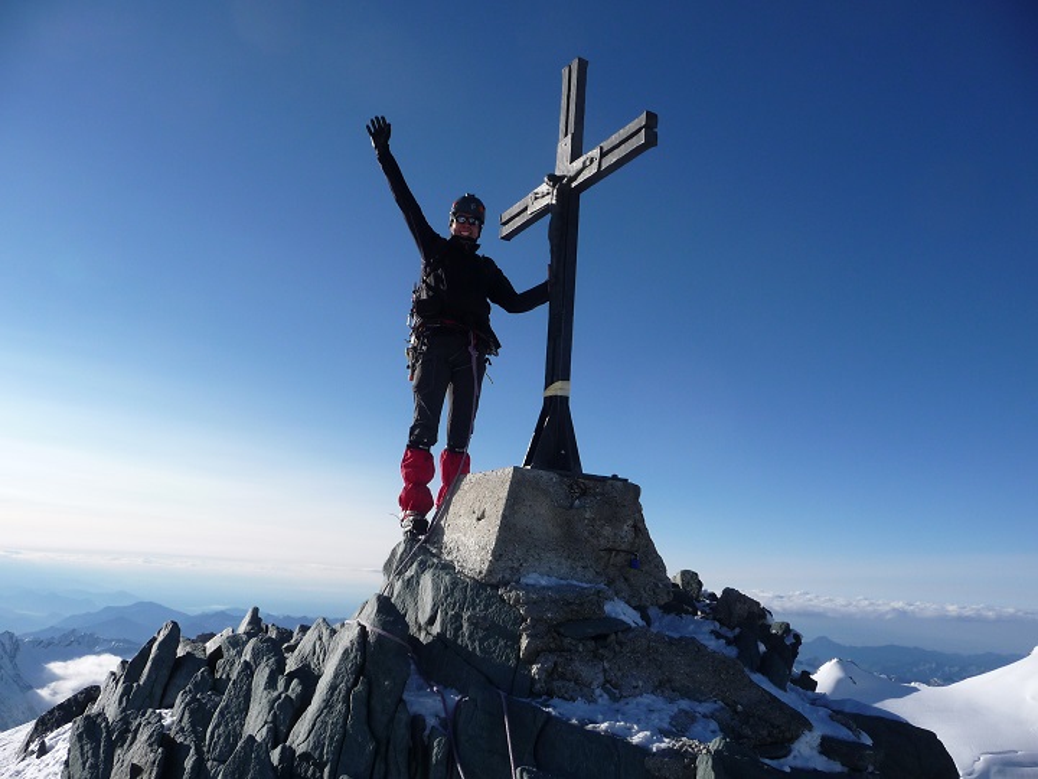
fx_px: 840
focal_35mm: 28
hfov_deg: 63.4
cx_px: 519
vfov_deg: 49.7
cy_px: 390
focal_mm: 4.7
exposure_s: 1/320
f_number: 8
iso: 100
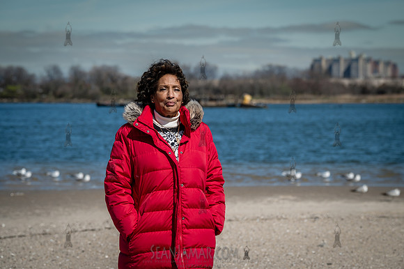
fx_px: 1141
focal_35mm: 102
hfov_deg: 20.1
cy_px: 121
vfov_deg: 13.4
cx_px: 204
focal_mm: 91
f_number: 4
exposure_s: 1/800
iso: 64
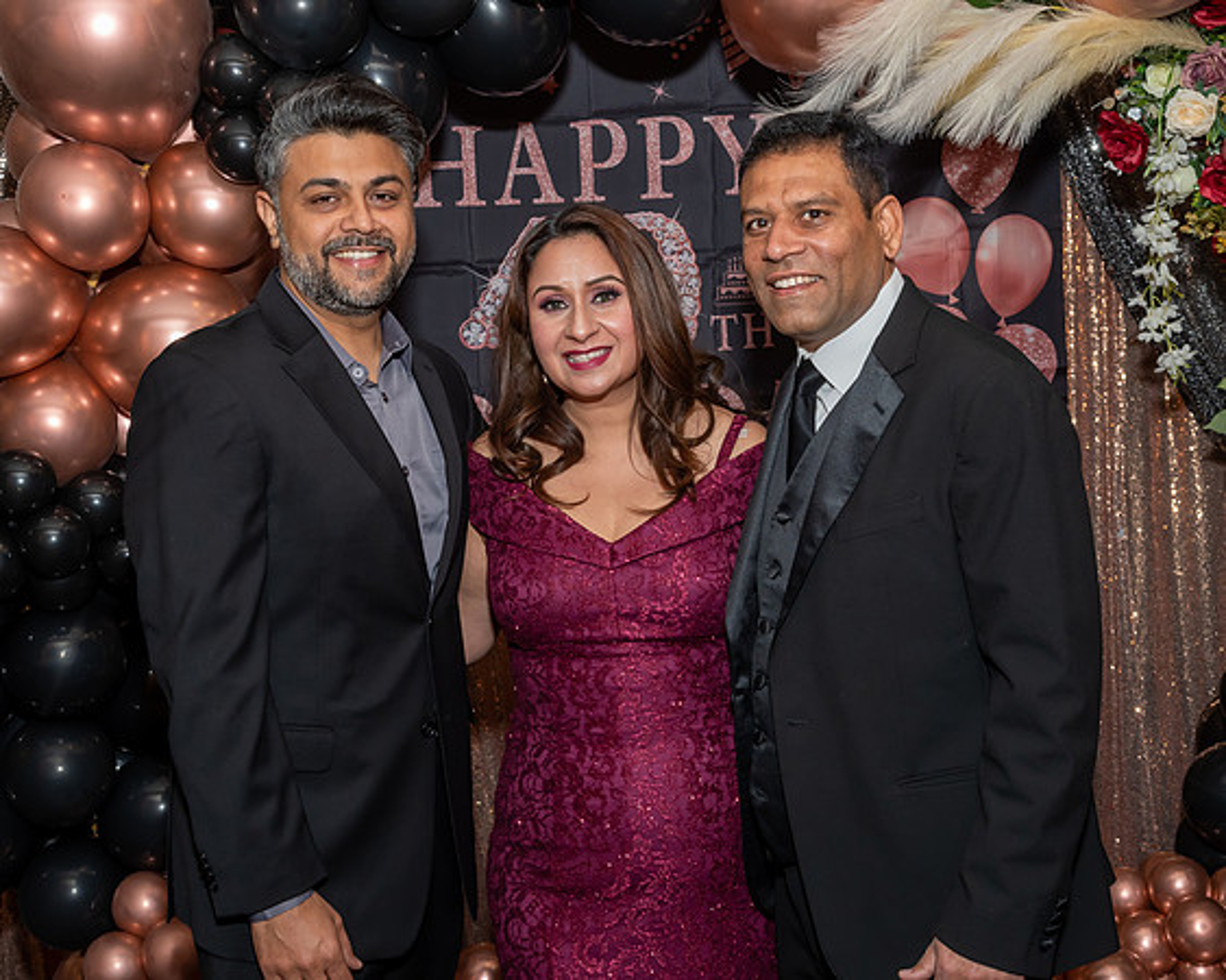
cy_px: 459
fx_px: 1955
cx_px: 559
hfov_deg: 34.8
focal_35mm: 54
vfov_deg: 28.1
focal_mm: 30
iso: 500
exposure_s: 1/250
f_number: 8
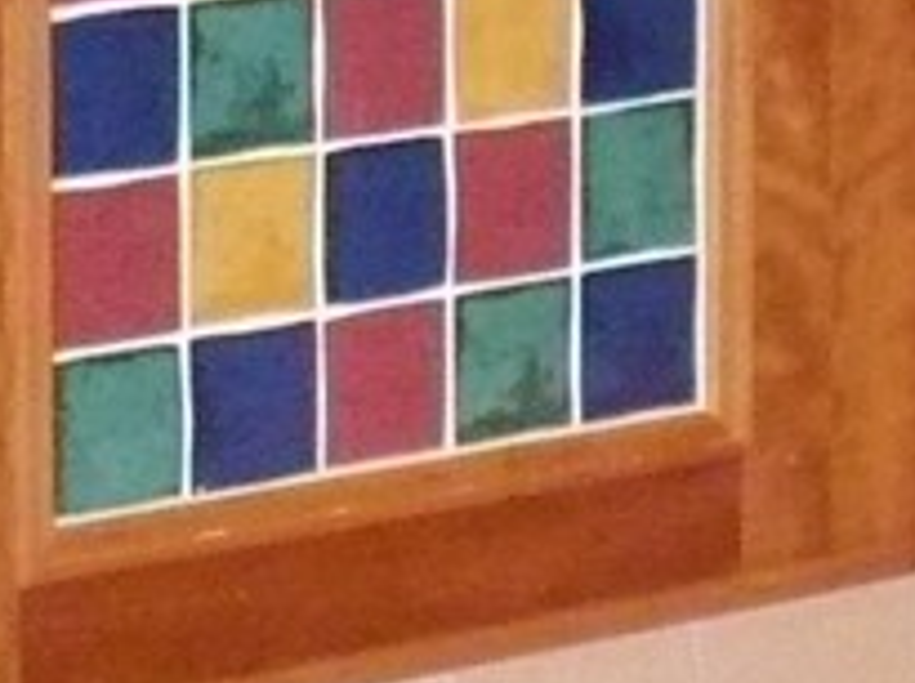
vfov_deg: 5.8
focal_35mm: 239
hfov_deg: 8.3
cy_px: -1203
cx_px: 243
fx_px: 6306
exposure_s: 1/30
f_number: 2.8
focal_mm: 6.1
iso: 640
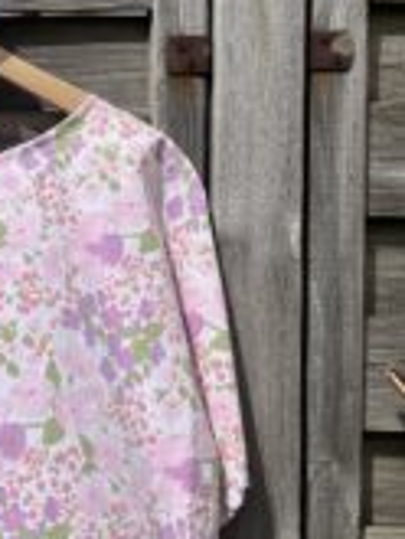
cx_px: -82
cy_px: 304
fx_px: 982
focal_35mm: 63
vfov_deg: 30.7
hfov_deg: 21.6
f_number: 1.6
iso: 50
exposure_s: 1/9901
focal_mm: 5.1
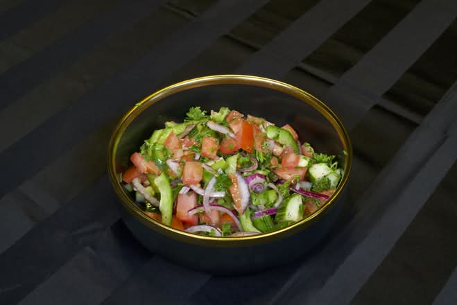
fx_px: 635
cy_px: 152
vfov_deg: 27.0
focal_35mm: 50
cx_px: 228
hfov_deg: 39.6
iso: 320
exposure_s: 1/3
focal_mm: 50
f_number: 11
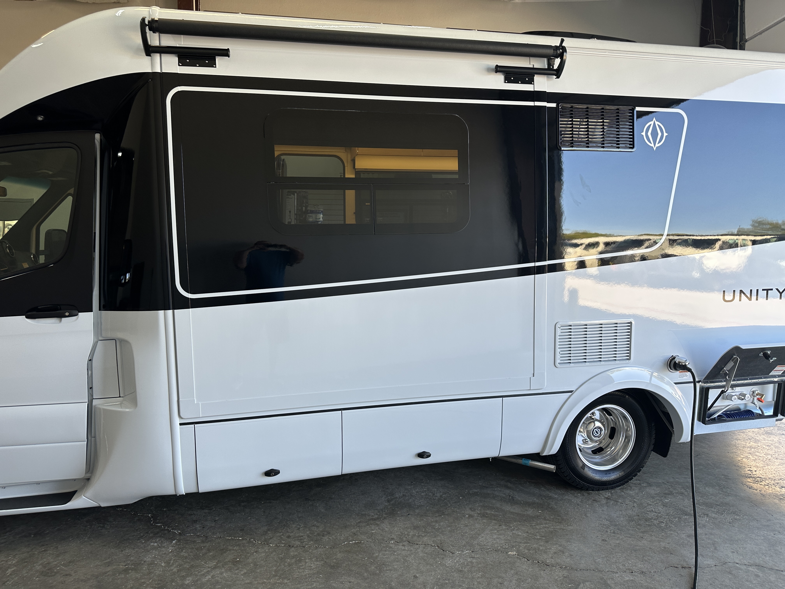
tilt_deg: -6.1
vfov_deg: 56.8
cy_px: 294
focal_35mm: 24
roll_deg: -0.9
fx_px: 544
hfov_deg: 71.6
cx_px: 392
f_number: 1.78
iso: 64
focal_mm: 6.86
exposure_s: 1/216
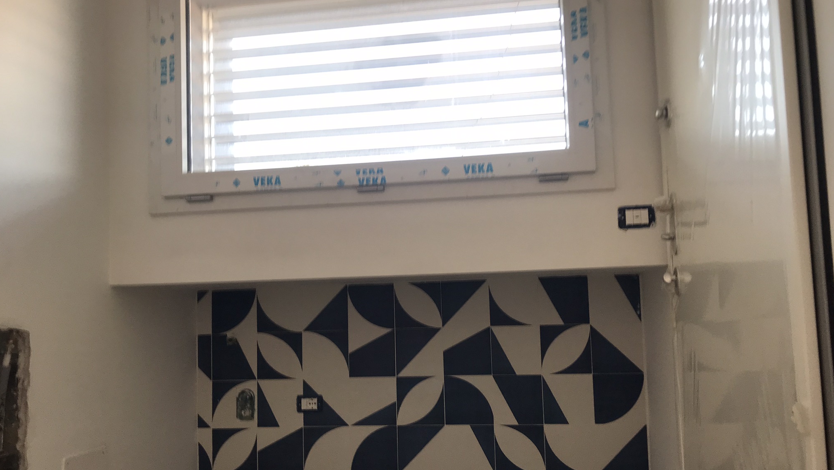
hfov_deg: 62.6
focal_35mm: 31
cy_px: 277
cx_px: 420
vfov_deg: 37.7
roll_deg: +0.4
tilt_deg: +2.8
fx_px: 686
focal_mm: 3.99
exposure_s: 1/50
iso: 32
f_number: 1.8
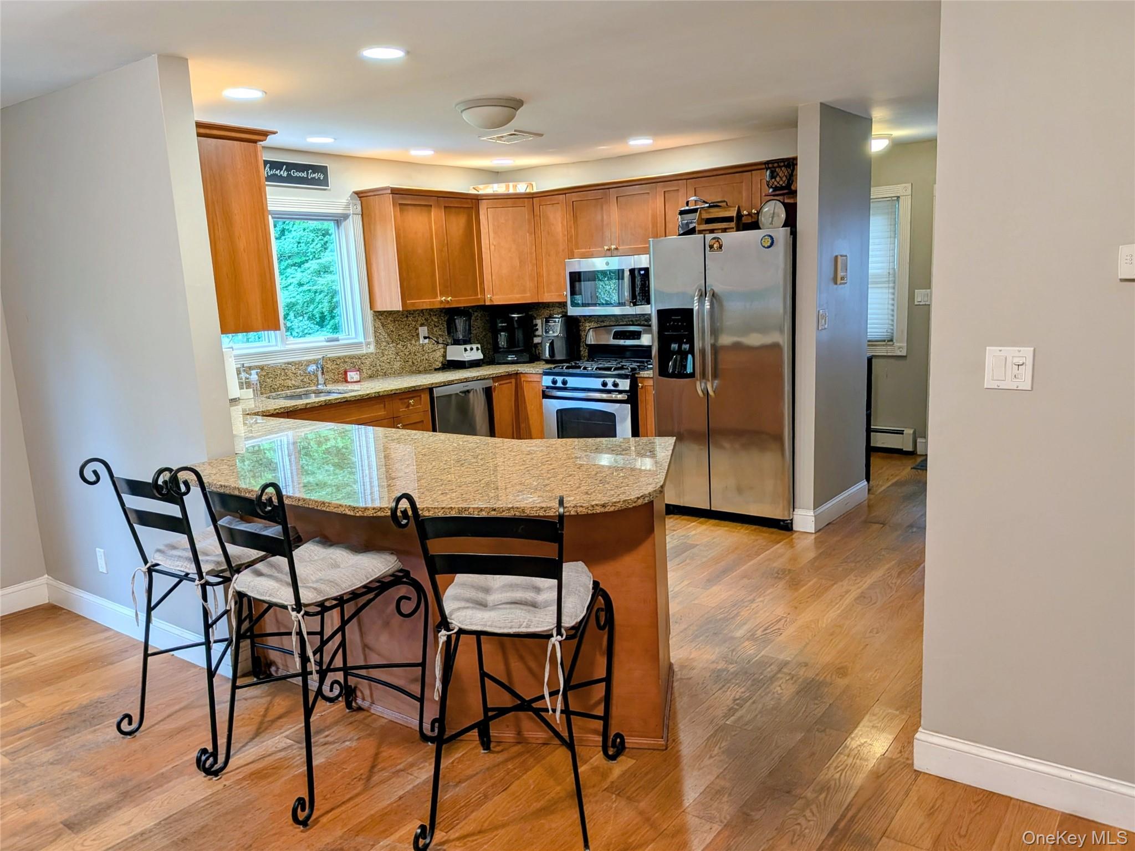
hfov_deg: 71.6
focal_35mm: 24
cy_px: 426
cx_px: 568
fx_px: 787
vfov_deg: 56.8
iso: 32
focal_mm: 4.53
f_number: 1.7
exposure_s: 1/120
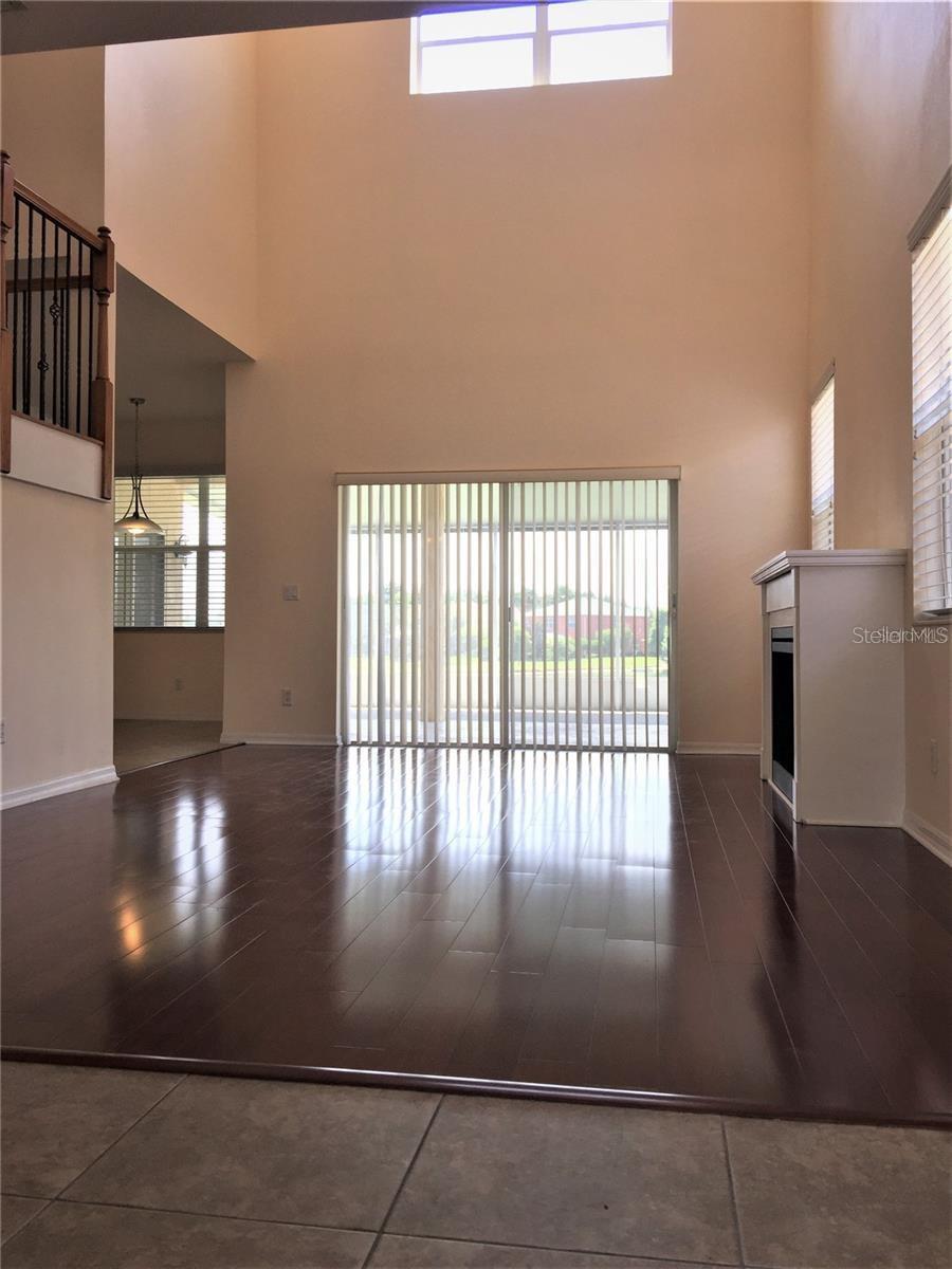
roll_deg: +0.0
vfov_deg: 61.7
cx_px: 476
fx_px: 1063
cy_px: 634
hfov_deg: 48.2
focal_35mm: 29
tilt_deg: +1.6
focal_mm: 4.15
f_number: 2.2
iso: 32
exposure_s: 1/138
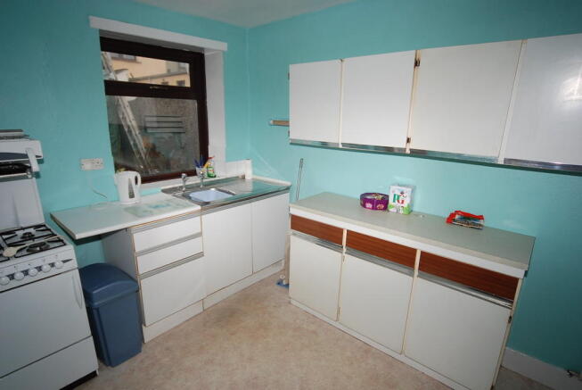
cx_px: 291
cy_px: 195
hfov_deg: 89.9
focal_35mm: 18
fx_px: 291
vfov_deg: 67.5
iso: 200
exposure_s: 1/60
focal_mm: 12
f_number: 4.5
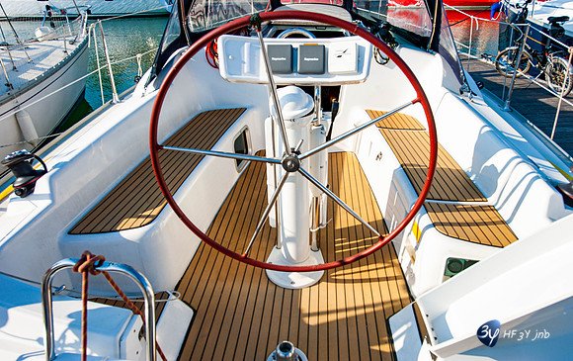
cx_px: 300
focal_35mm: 26
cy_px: 161
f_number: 10
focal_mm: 24
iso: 320
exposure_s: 1/400
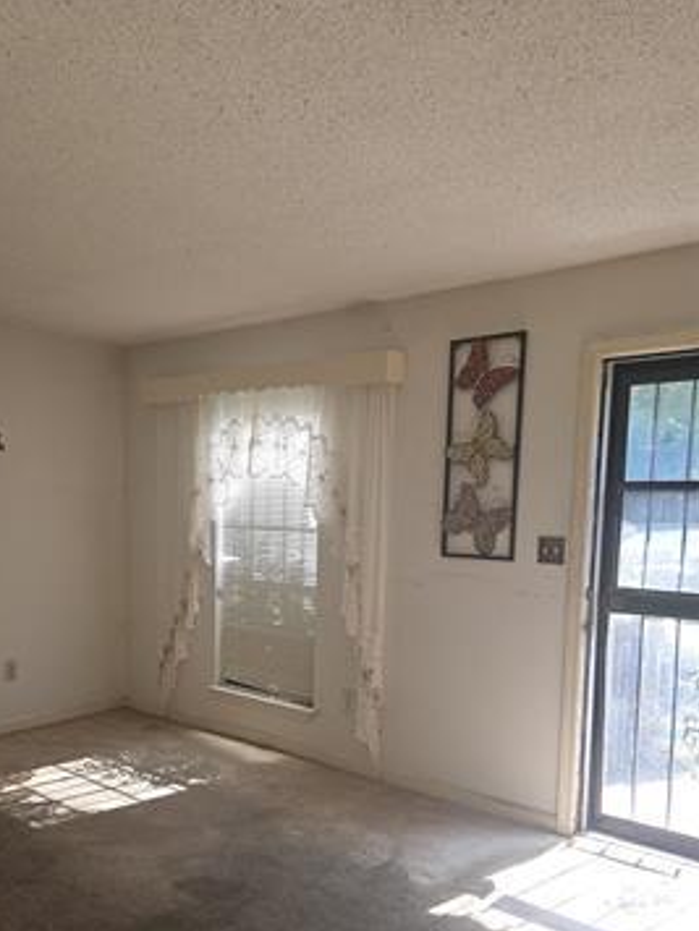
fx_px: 835
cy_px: 604
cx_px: 230
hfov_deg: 44.7
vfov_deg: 57.3
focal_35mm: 31
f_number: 1.8
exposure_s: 1/120
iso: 50
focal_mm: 5.4
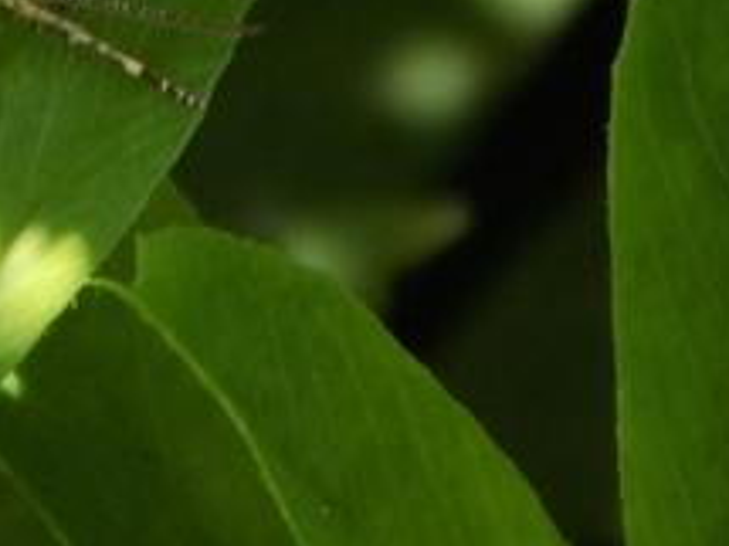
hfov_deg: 2.6
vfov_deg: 2.0
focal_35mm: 755
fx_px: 15891
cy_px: -234
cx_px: -32
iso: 80
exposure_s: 1/60
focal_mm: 33.7
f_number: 5.4
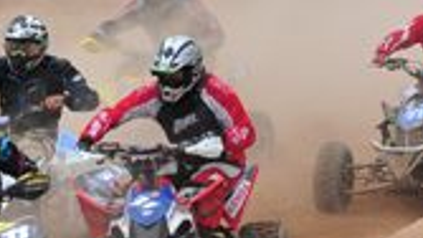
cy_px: 172
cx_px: -23
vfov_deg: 4.1
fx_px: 3332
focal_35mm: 297
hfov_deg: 7.2
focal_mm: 70
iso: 400
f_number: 5.6
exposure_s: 1/1600
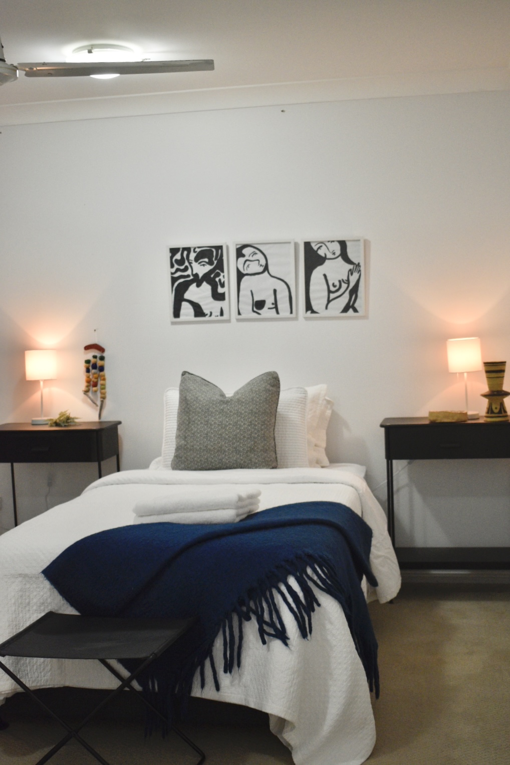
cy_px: 382
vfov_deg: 42.3
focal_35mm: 46
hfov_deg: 28.9
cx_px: 255
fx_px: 988
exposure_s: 1/60
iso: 1000
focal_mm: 31
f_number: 4.2
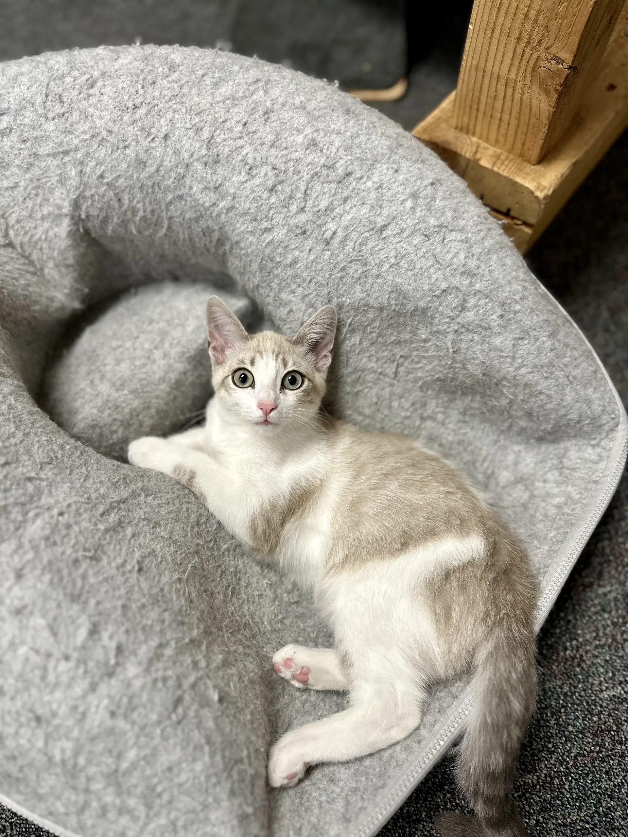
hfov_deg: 56.8
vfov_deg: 71.6
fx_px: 581
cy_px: 418
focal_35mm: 24
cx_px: 314
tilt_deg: -60.0
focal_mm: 6.86
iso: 160
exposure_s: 1/120
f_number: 1.78
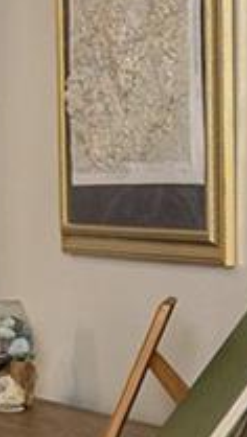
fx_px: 1964
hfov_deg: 4.7
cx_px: 1551
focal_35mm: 169
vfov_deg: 12.7
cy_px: 303
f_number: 7.1
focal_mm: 16.5
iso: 320
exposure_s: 1/50
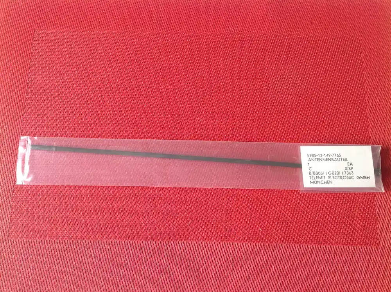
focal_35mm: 35
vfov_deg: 40.6
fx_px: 395
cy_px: 146
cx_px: 196
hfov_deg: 52.7
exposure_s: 1/60
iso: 64
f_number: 2.4
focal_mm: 4.28
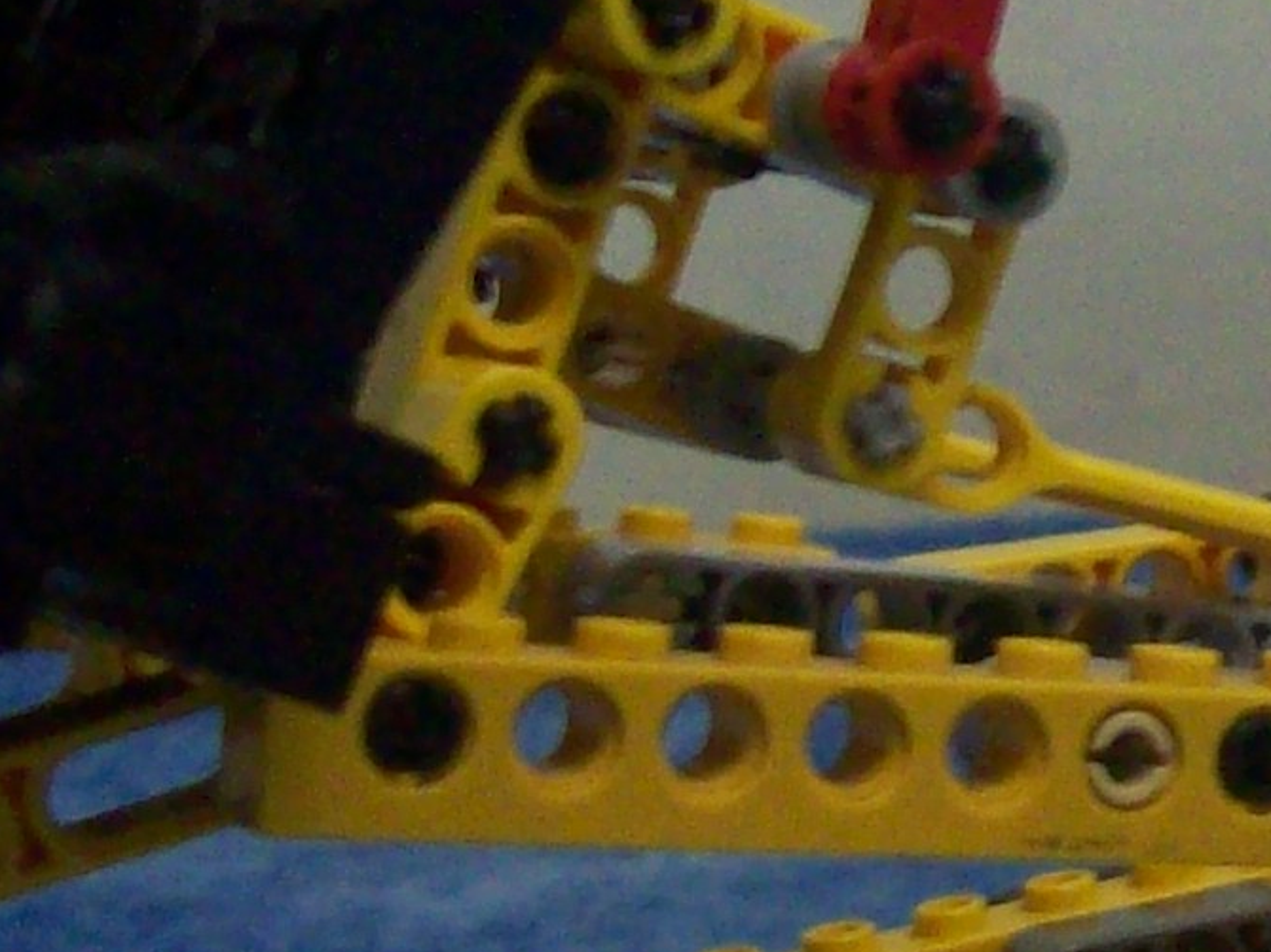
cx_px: 1590
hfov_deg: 12.6
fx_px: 5616
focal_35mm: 153
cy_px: 787
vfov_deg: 9.7
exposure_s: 1/8
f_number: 2.7
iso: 200
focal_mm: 6
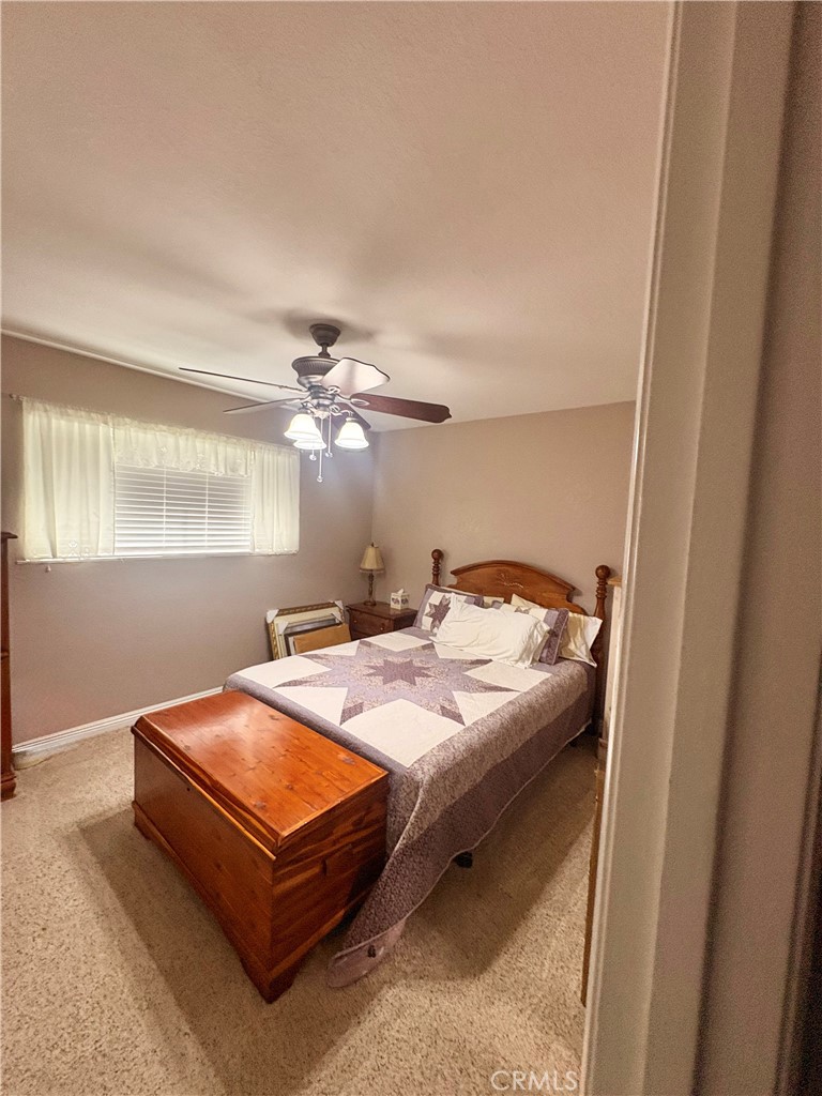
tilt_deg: -4.6
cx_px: 411
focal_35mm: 14
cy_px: 548
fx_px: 443
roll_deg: -2.8
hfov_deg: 85.7
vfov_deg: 102.1
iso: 250
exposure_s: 1/60
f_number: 2.2
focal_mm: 2.22
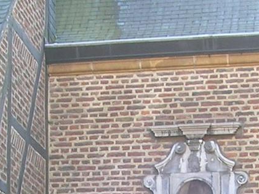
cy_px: 294
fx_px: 1159
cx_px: 145
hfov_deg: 12.8
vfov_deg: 9.3
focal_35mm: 155
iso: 50
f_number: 4.9
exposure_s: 1/18.8
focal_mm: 5.7
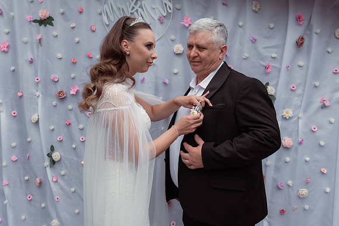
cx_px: 146
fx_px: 322
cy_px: 113
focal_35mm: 34
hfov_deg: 55.4
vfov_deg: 38.8
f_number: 4.5
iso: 200
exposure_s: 1/400
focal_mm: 30
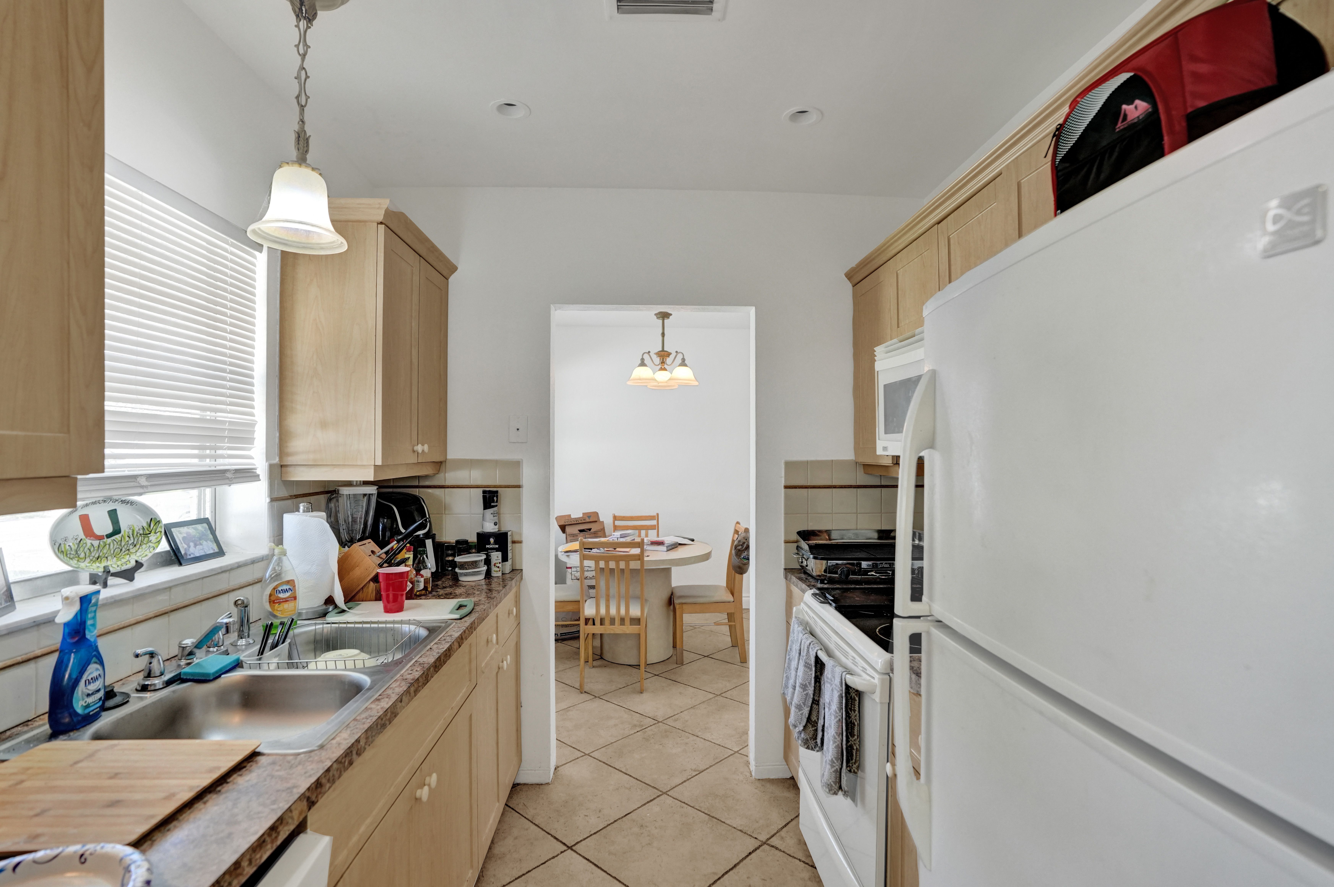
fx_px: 592
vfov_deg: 73.6
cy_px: 444
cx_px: 667
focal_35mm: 16
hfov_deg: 96.8
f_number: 4.5
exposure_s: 1/200
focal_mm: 16
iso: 1600
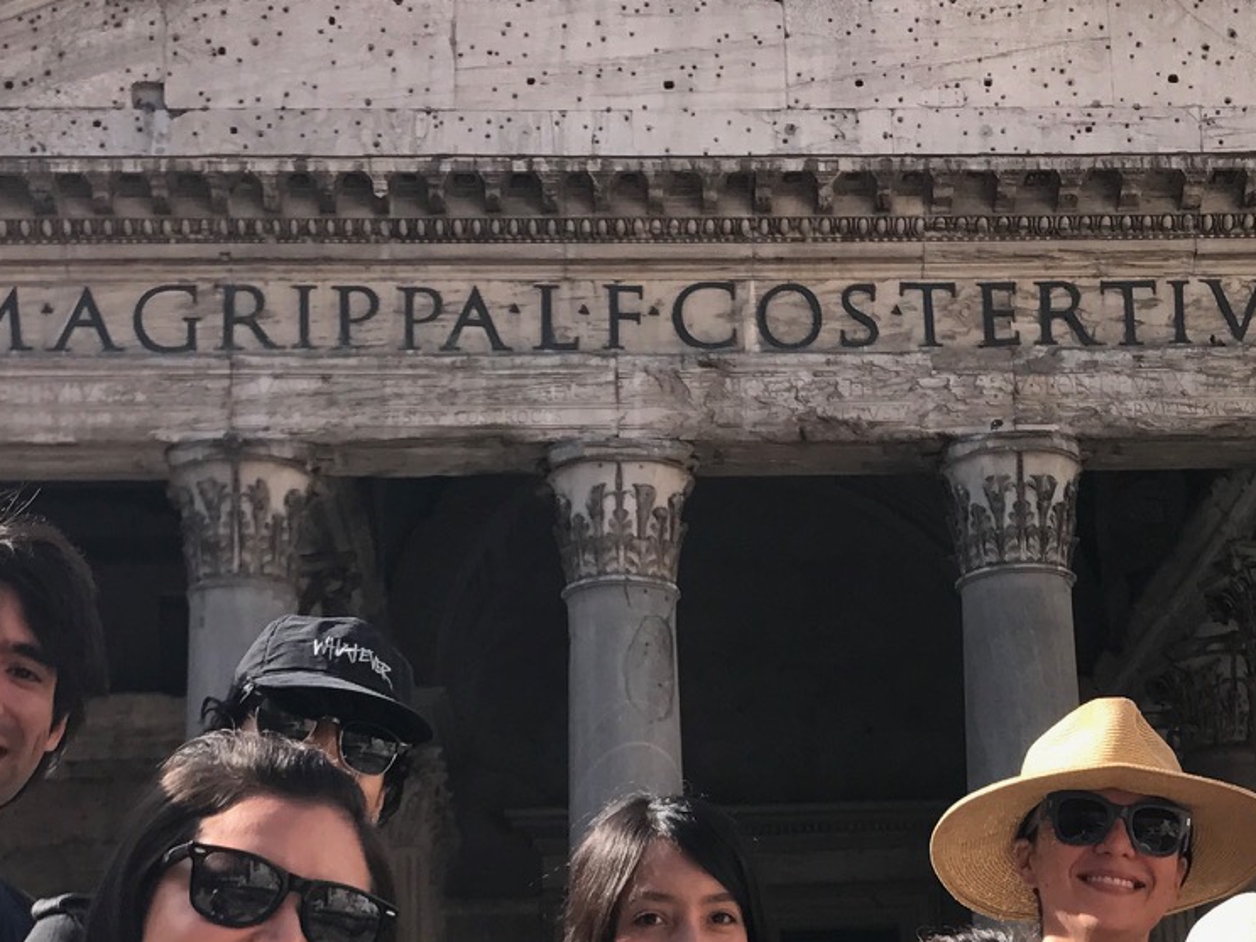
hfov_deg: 25.6
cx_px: 725
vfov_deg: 19.1
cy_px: 829
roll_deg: +2.3
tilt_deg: +12.4
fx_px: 2757
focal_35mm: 76
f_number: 1.8
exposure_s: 1/709
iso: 20
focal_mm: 3.99
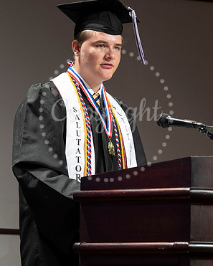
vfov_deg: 8.4
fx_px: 1804
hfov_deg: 6.8
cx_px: 106
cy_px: 128
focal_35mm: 229
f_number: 4
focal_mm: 120
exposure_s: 1/100
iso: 1000
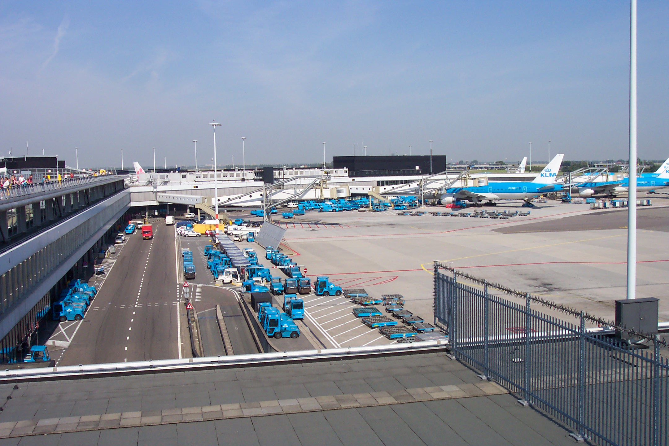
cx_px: 334
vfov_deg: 35.1
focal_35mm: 38
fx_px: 706
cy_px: 223
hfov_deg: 50.7
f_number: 4.8
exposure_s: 1/1000
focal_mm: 8
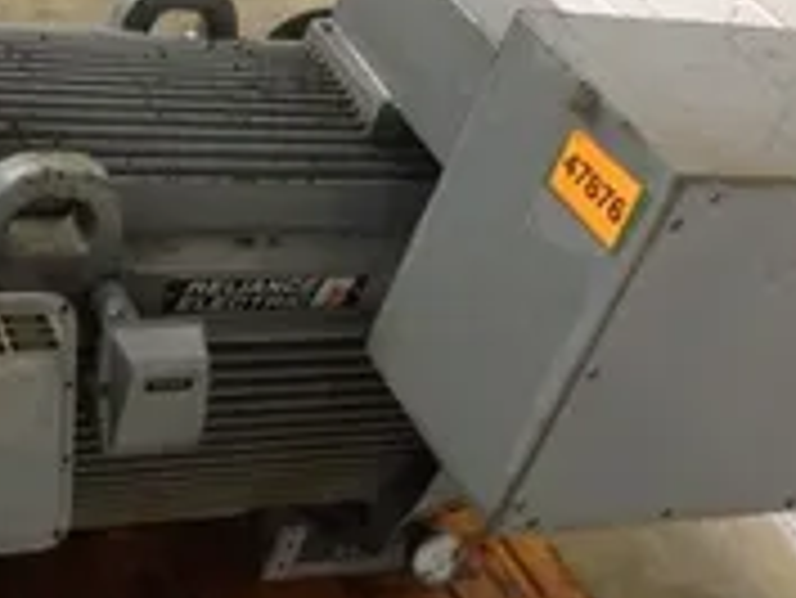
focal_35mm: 79
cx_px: 162
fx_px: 1818
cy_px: 229
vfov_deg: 18.7
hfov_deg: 24.3
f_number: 2.4
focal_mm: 4.28
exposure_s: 1/20
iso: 160
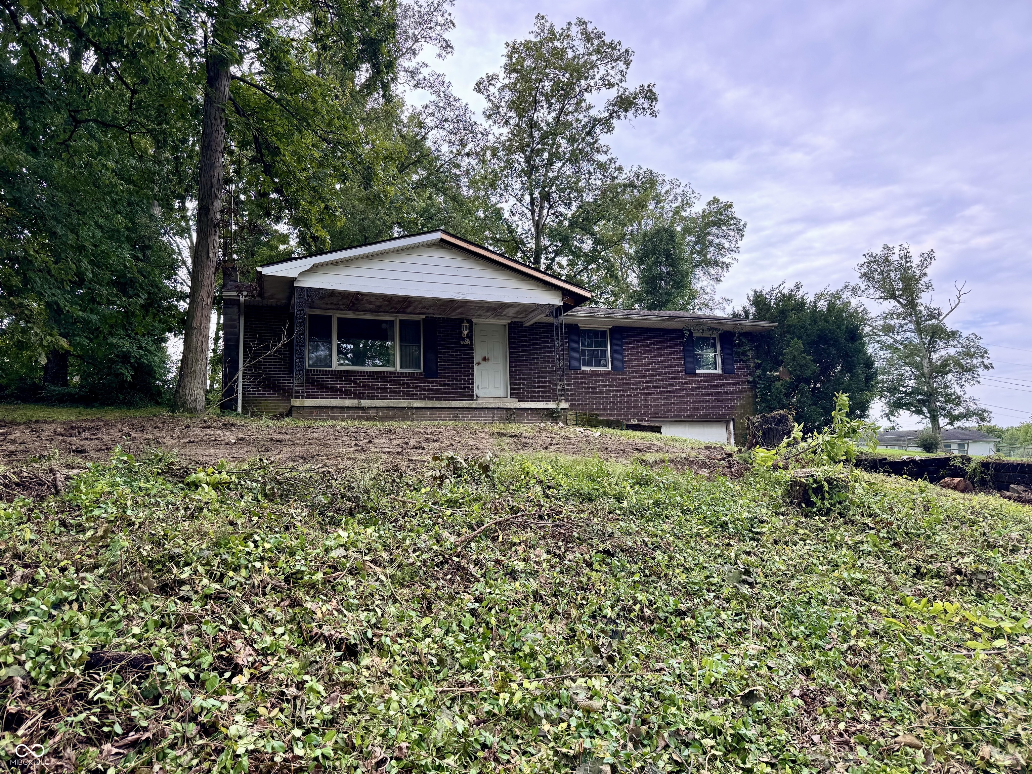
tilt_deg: +7.0
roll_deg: +1.2
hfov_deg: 71.6
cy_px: 387
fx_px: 716
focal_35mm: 24
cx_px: 516
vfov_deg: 56.8
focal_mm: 6.76
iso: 80
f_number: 1.78
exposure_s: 1/633
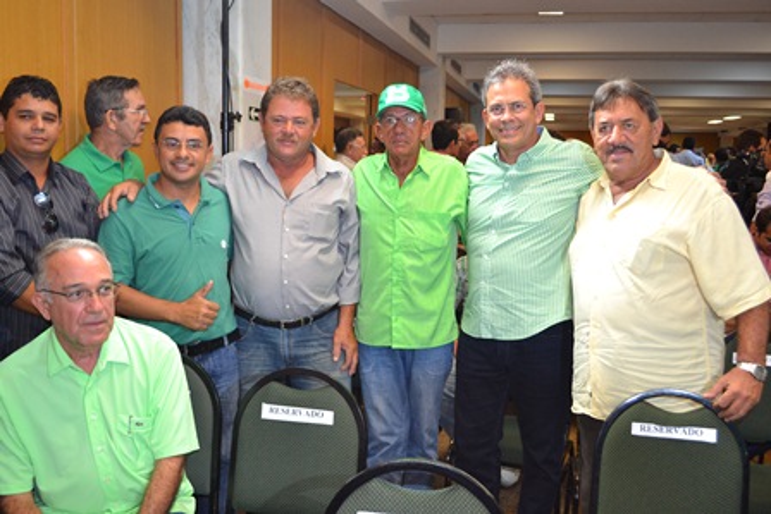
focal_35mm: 33
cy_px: 257
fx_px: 707
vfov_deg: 40.0
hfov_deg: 57.2
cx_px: 386
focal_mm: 22
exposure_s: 1/60
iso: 1100
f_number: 4
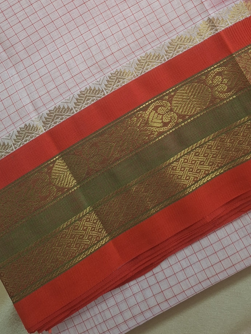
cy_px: 22
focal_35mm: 50
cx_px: 126
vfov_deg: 35.5
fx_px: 483
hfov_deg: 29.1
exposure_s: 1/33
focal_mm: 5.54
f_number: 1.8
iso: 250
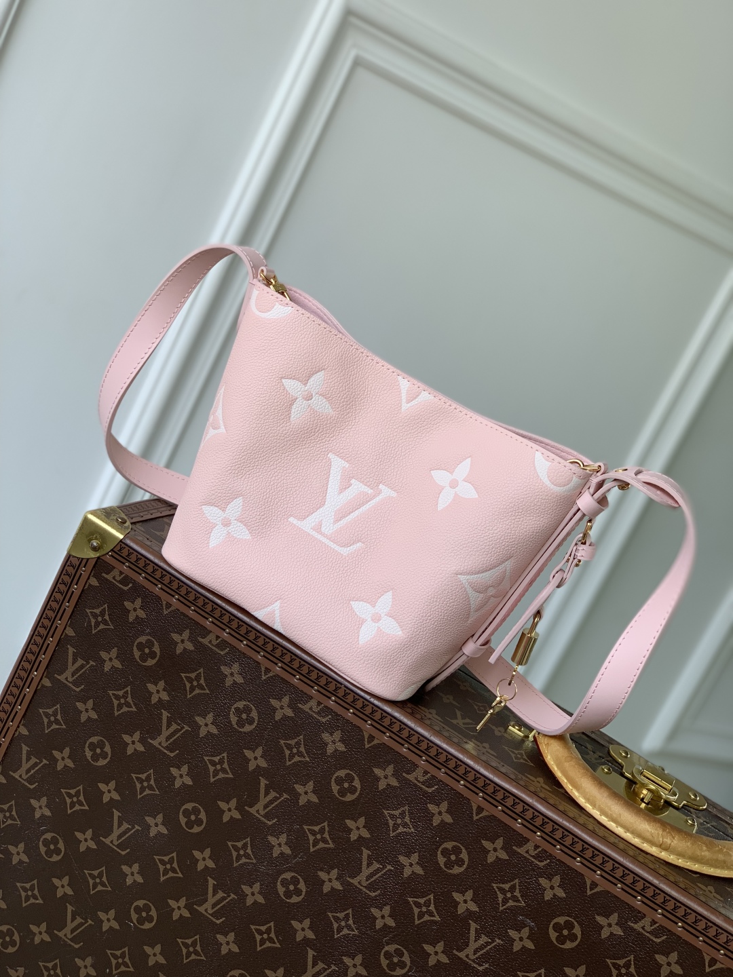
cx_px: 366
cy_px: 488
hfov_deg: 28.0
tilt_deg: -12.4
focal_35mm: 52
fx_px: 1468
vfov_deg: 36.8
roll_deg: -26.8
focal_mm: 6
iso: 25
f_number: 2.4
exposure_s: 1/122
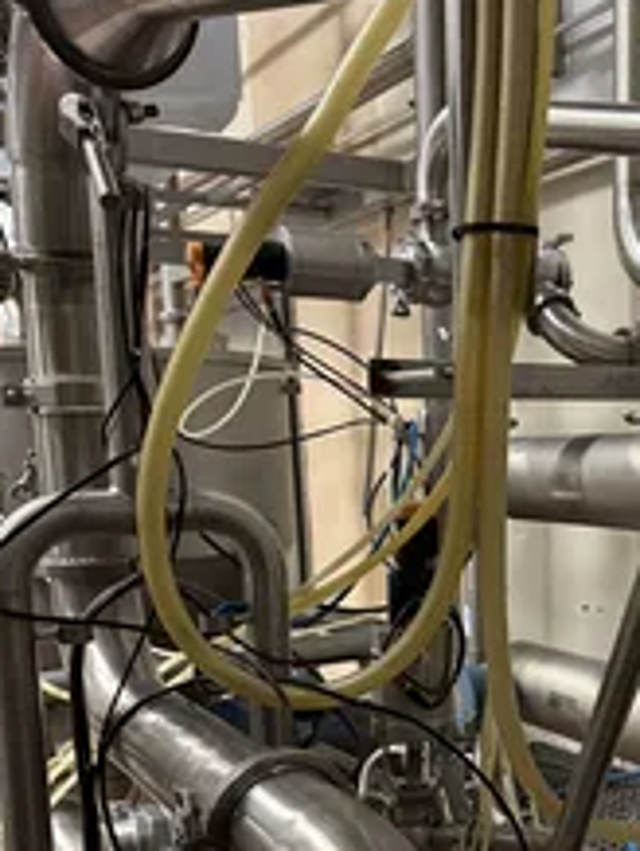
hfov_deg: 32.4
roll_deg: +1.8
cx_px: 472
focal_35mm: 44
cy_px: 664
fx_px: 1083
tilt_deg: -10.5
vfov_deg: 41.3
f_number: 1.78
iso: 1000
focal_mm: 6.76
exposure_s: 1/40
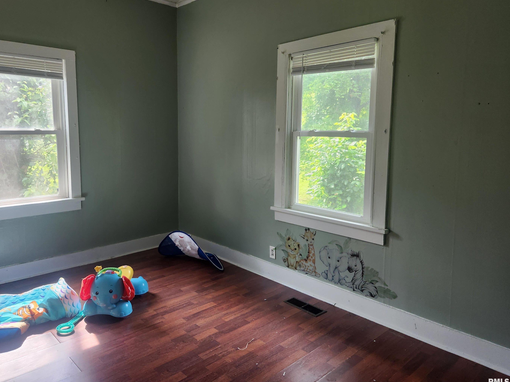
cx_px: 229
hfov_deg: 67.1
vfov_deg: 53.0
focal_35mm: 26
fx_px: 383
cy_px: 172
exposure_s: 1/180
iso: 200
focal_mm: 5.4
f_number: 1.8
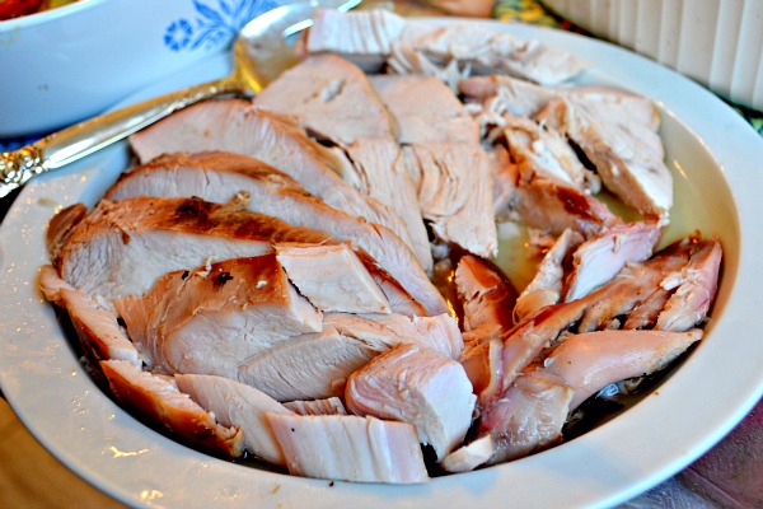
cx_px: 382
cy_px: 254
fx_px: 699
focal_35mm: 33
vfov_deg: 40.0
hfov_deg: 57.2
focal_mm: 22
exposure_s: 1/30
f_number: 3.8
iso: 400
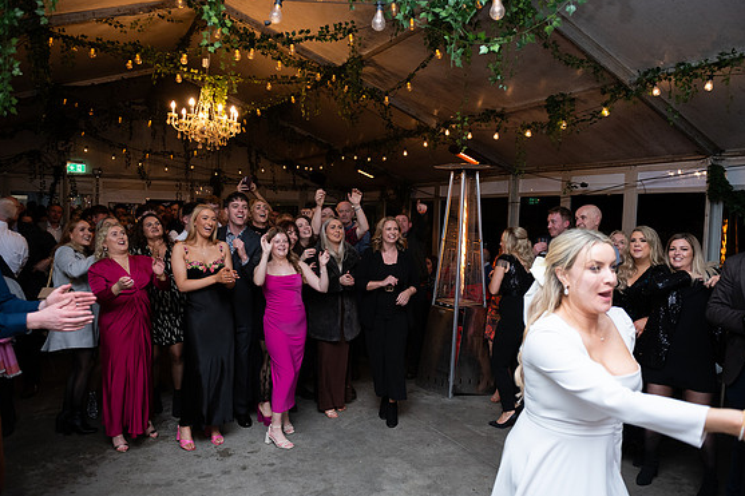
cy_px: 251
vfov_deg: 51.3
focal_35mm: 25
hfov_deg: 71.5
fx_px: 517
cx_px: 379
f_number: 3.5
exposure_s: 1/160
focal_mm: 24
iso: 800
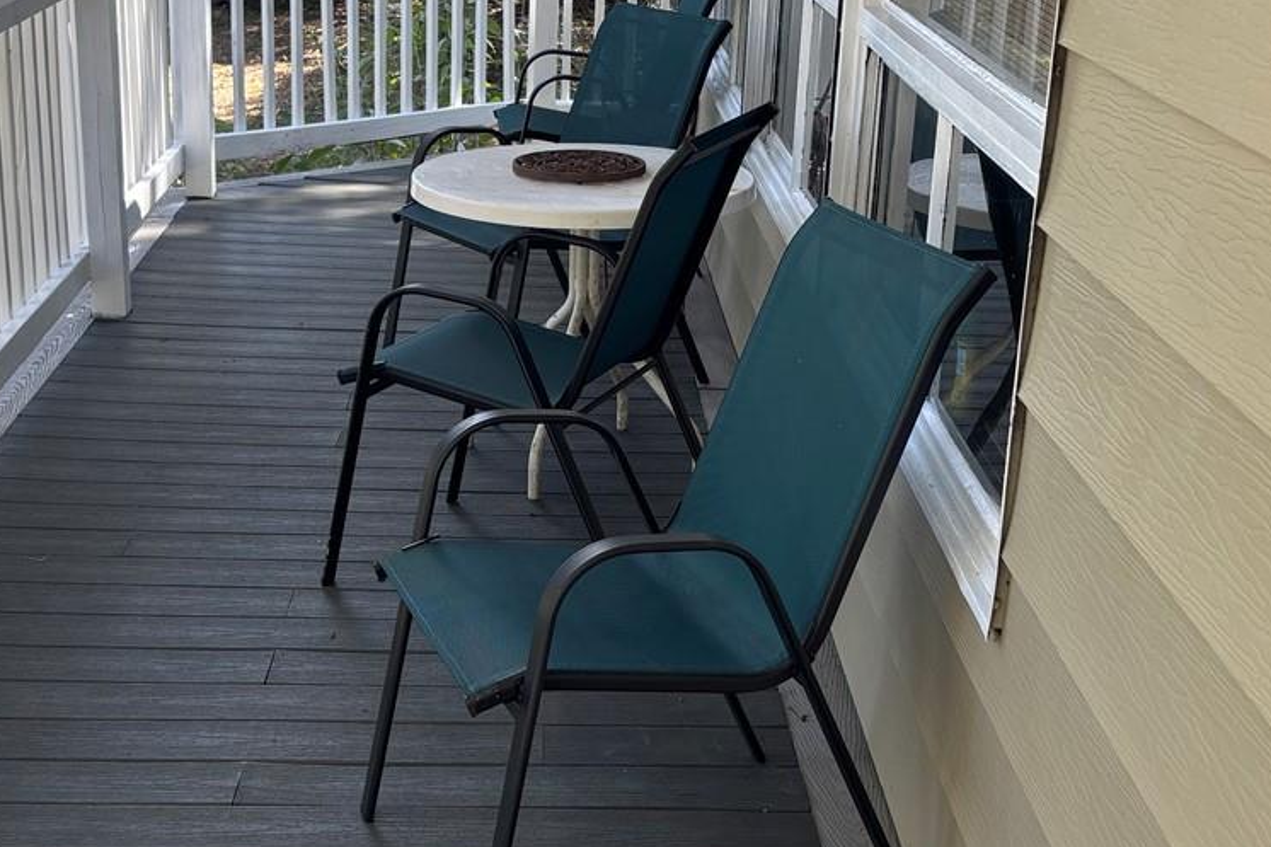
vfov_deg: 23.4
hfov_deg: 34.5
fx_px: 2047
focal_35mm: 58
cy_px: 390
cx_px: 588
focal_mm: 5.96
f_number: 1.6
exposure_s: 1/173
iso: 40
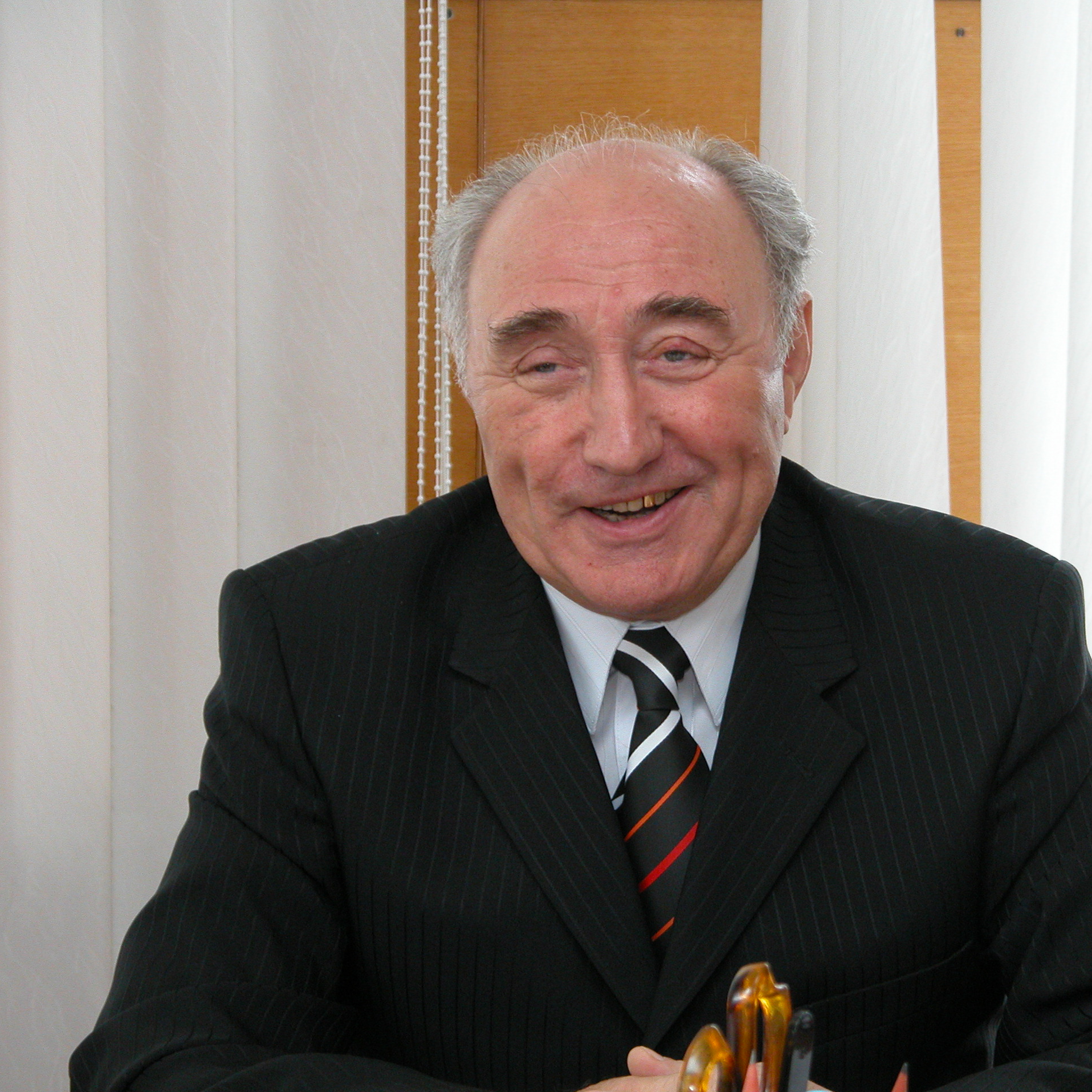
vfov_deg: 12.7
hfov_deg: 12.7
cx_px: 690
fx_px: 4890
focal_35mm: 137
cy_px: 546
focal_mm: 29.5
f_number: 3.7
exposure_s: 1/60.3
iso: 200
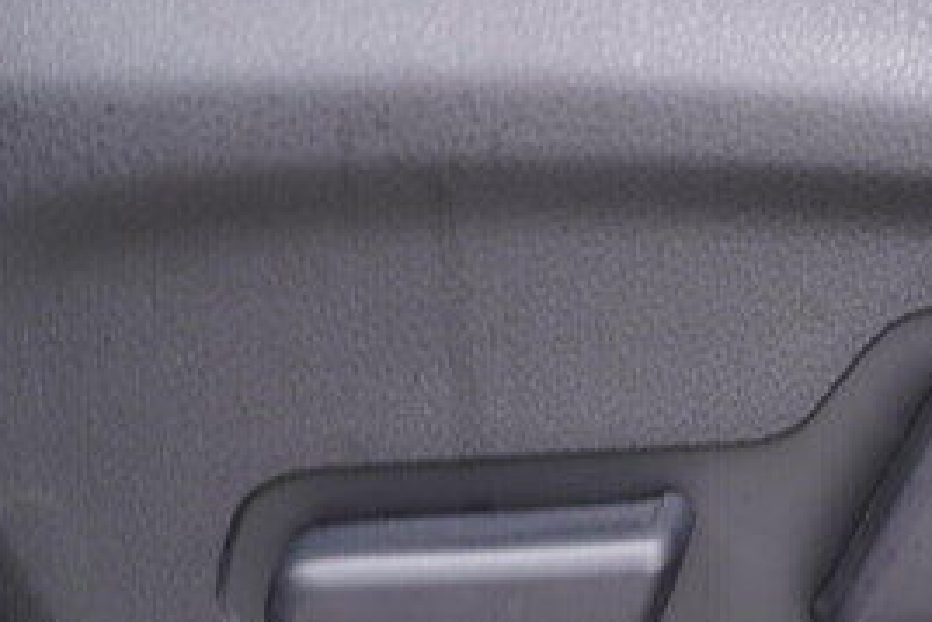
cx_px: 800
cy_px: 533
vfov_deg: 18.2
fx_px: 1917
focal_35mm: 74
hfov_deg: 26.6
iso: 250
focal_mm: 24
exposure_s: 1/40
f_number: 2.8
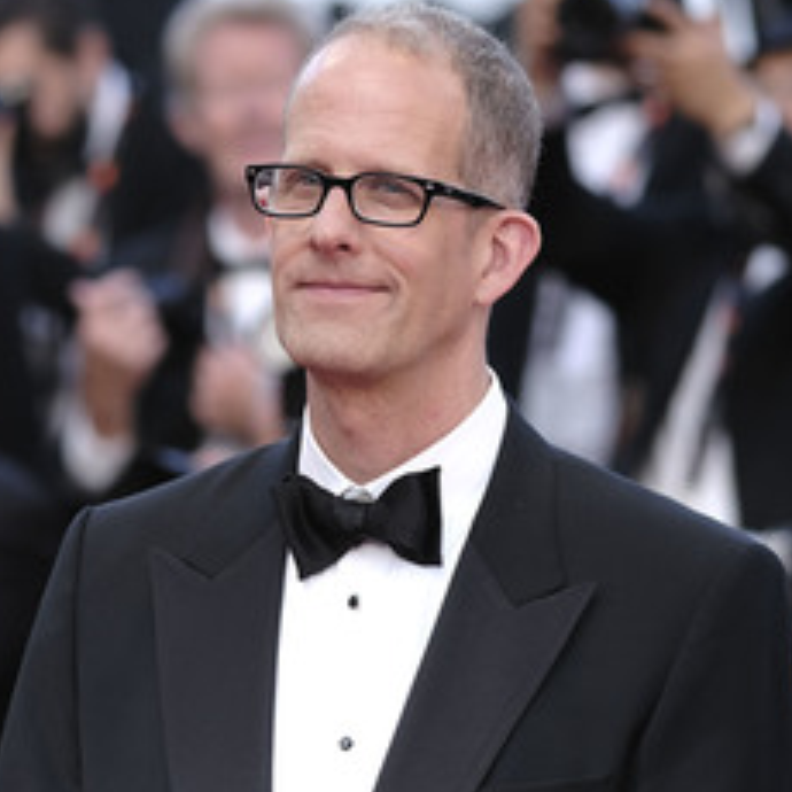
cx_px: 91
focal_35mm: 225
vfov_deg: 7.8
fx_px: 5824
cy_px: 465
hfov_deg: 7.8
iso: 200
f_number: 2
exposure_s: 1/200
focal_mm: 90
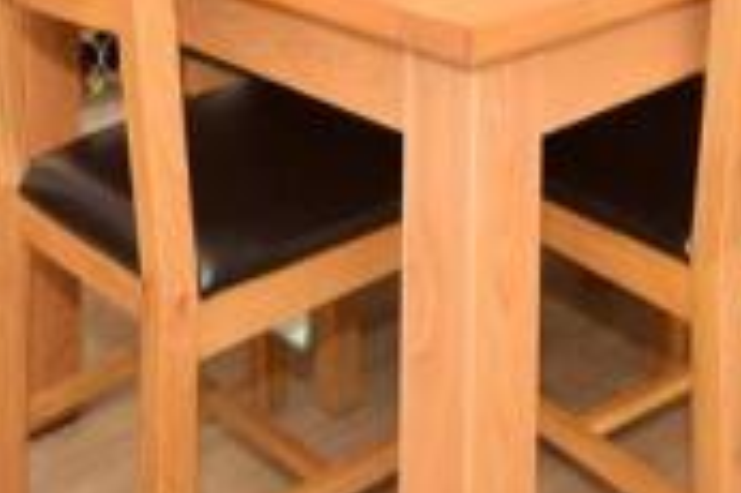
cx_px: 441
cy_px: -337
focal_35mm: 57
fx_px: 1172
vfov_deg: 19.3
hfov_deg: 35.0
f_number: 3.5
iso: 500
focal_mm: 10
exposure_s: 1/60
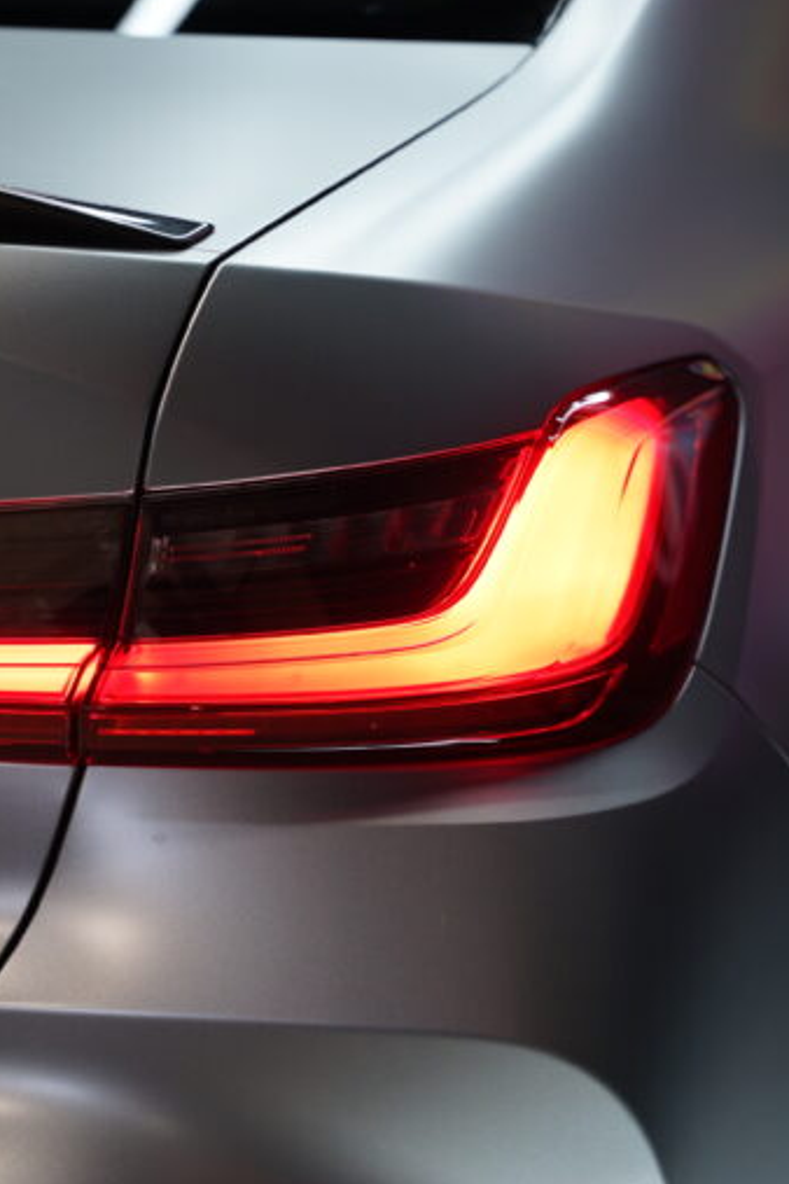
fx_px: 3484
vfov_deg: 19.3
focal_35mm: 106
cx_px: 217
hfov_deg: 12.9
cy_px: 588
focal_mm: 70
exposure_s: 1/80
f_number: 2.8
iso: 640
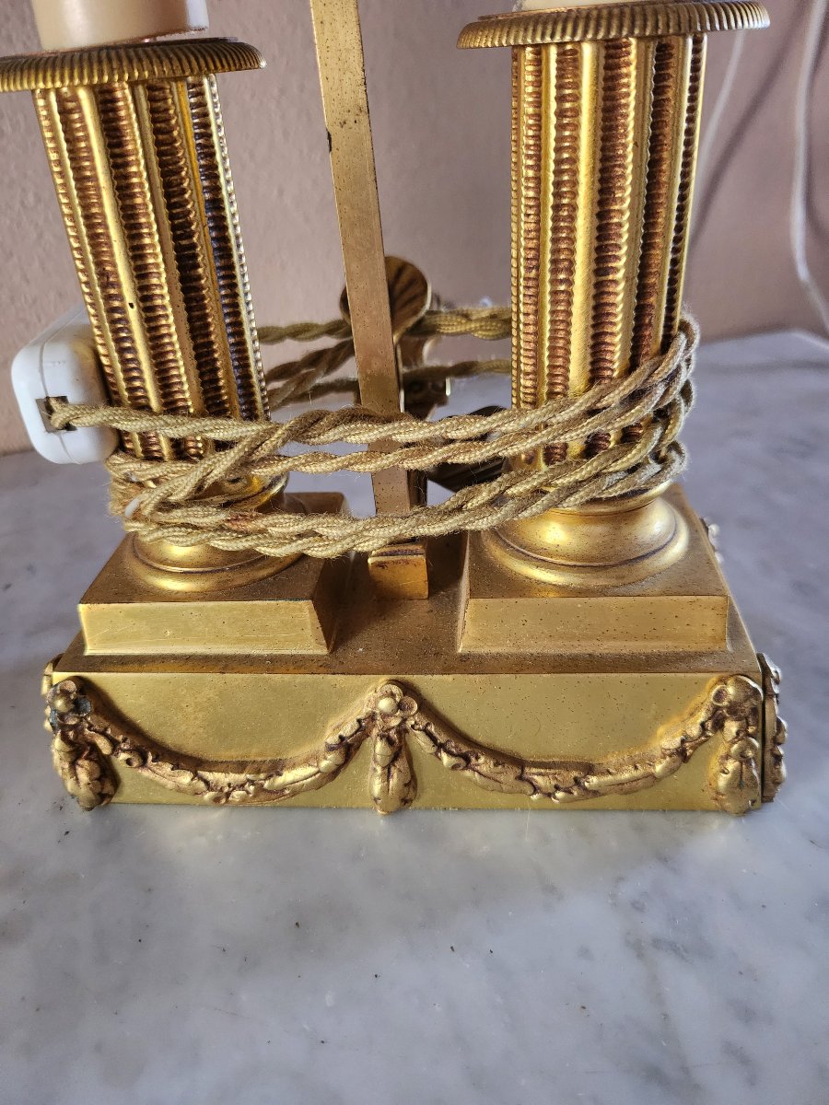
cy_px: 552
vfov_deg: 71.6
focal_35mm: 24
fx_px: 766
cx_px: 414
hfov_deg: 56.8
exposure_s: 1/120
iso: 1000
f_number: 1.8
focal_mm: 5
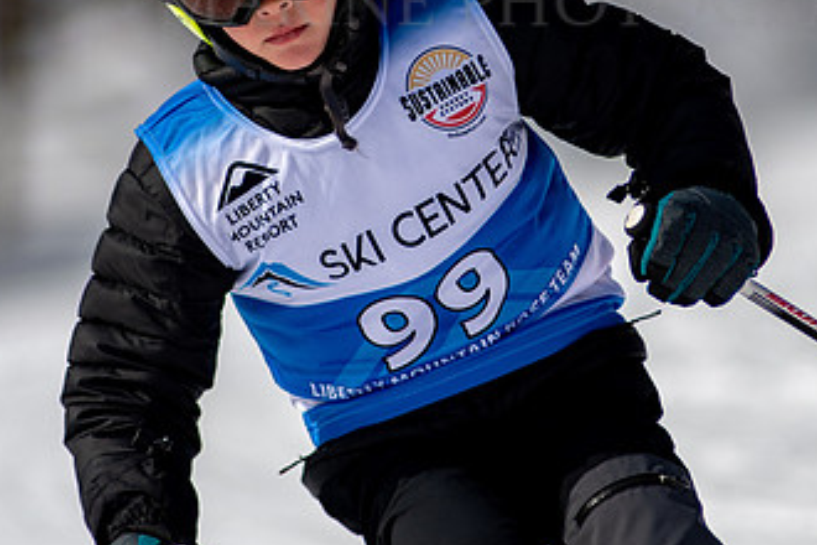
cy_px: 85
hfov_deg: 2.4
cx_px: 430
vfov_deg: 1.6
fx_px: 19561
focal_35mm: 862
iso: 100
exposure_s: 1/6400
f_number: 2.8
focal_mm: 300
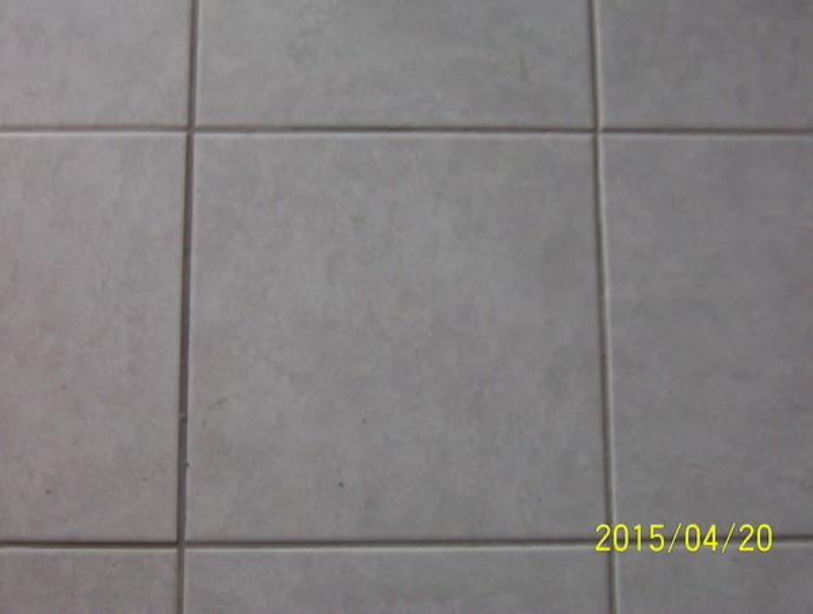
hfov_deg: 37.4
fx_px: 1201
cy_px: 307
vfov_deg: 28.7
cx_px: 406
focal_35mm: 51
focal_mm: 7.88
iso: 100
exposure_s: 1/52.4
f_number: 3.16
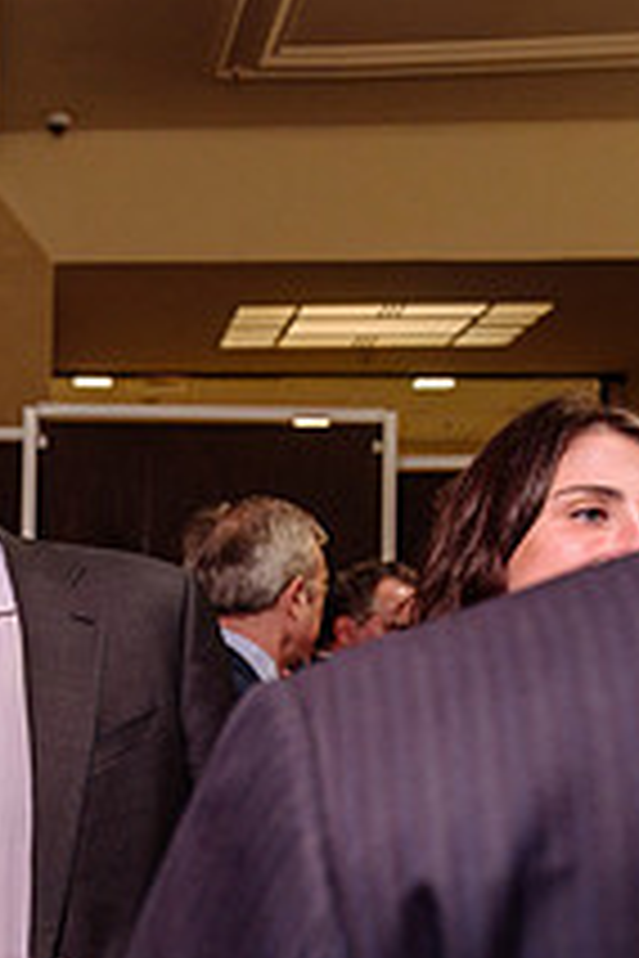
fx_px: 2103
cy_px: 670
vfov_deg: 25.5
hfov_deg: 15.8
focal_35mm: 79
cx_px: -325
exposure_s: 1/100
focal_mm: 24
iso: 800
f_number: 4
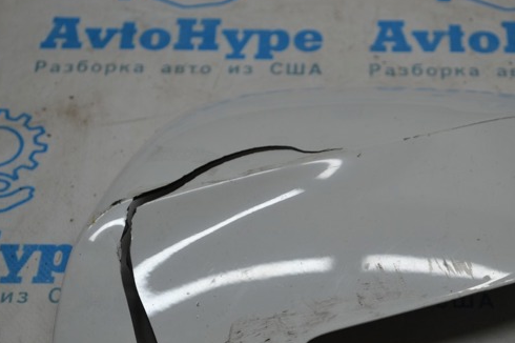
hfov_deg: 21.6
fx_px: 1344
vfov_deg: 14.5
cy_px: 208
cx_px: 331
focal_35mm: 94
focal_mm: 48
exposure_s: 1/125
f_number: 5.6
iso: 250
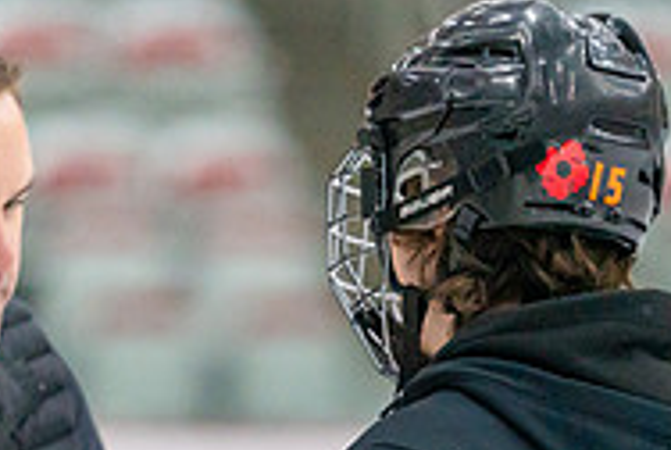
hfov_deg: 3.3
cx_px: 382
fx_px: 11499
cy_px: 648
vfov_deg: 2.2
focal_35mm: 616
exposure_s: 1/1250
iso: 3200
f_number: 2.8
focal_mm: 200
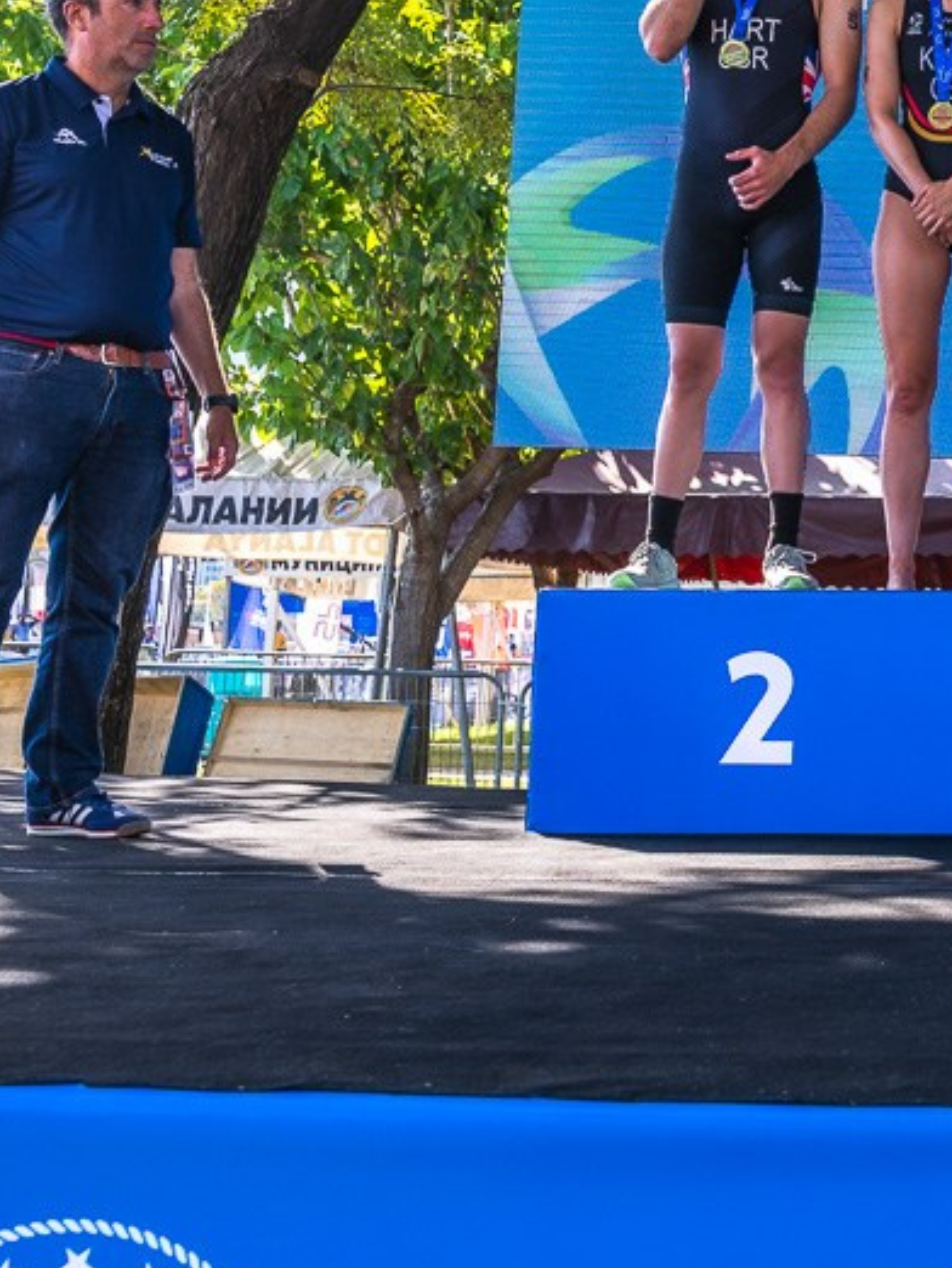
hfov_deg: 20.3
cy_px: 392
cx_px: 1260
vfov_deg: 29.1
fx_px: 2418
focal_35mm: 66
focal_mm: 28
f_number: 5.6
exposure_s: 1/320
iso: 250
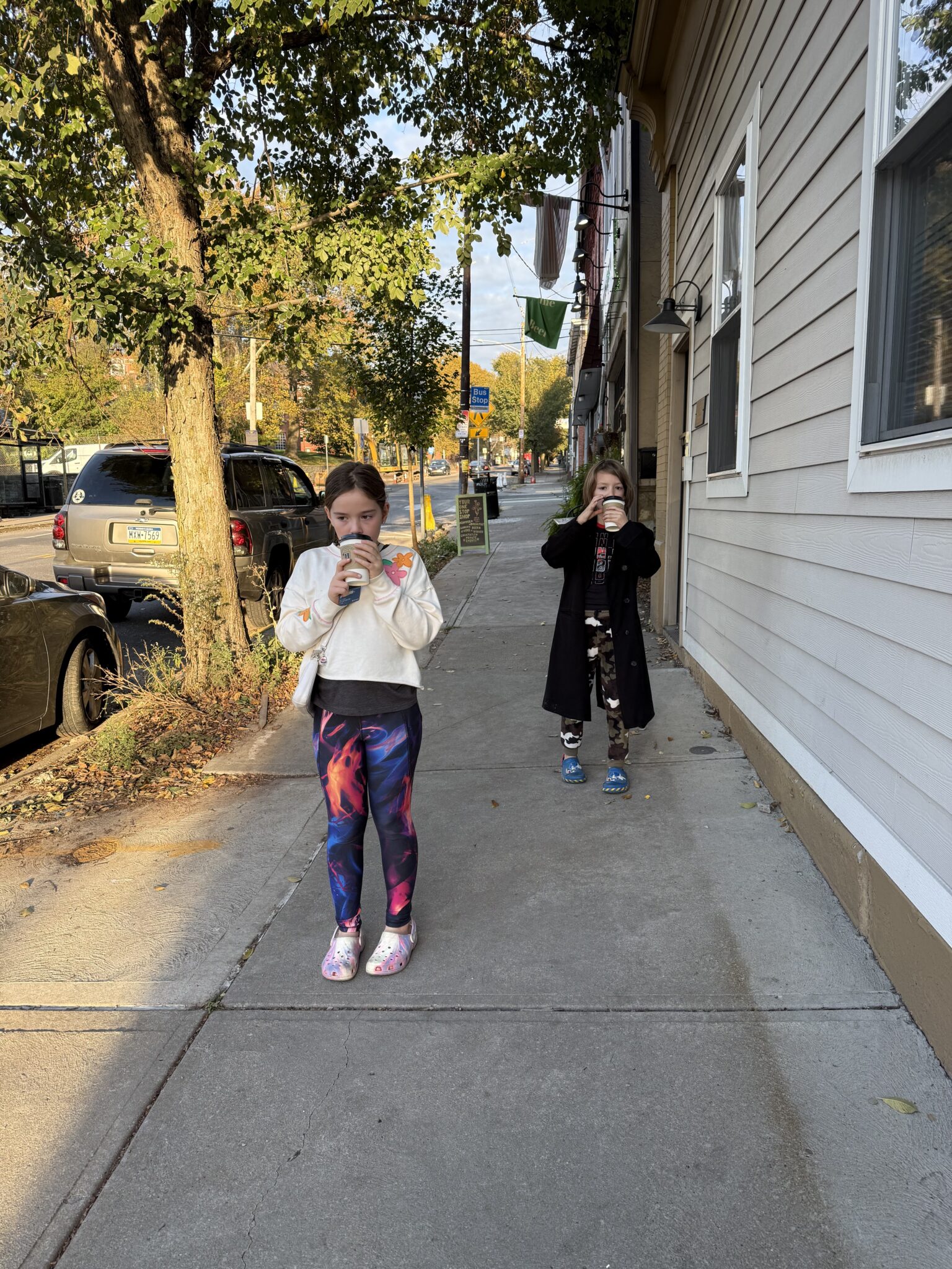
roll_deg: +0.9
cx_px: 476
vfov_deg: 71.6
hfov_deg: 56.8
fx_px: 880
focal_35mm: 24
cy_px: 634
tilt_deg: -8.3
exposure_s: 1/445
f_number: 1.78
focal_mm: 6.76
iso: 100
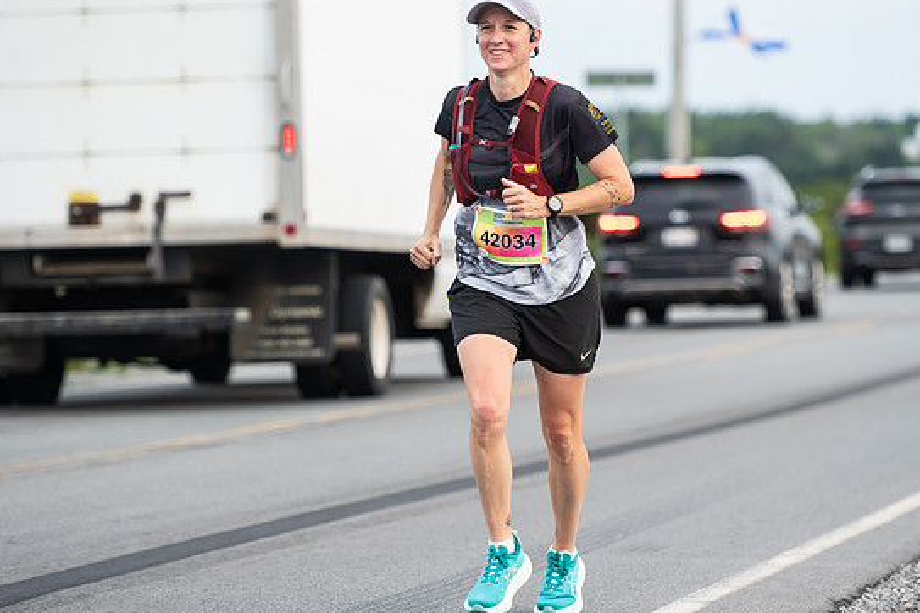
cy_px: 310
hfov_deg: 10.1
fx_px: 5187
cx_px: 485
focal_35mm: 203
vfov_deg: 6.8
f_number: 4.5
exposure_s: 1/800
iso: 500
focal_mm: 145
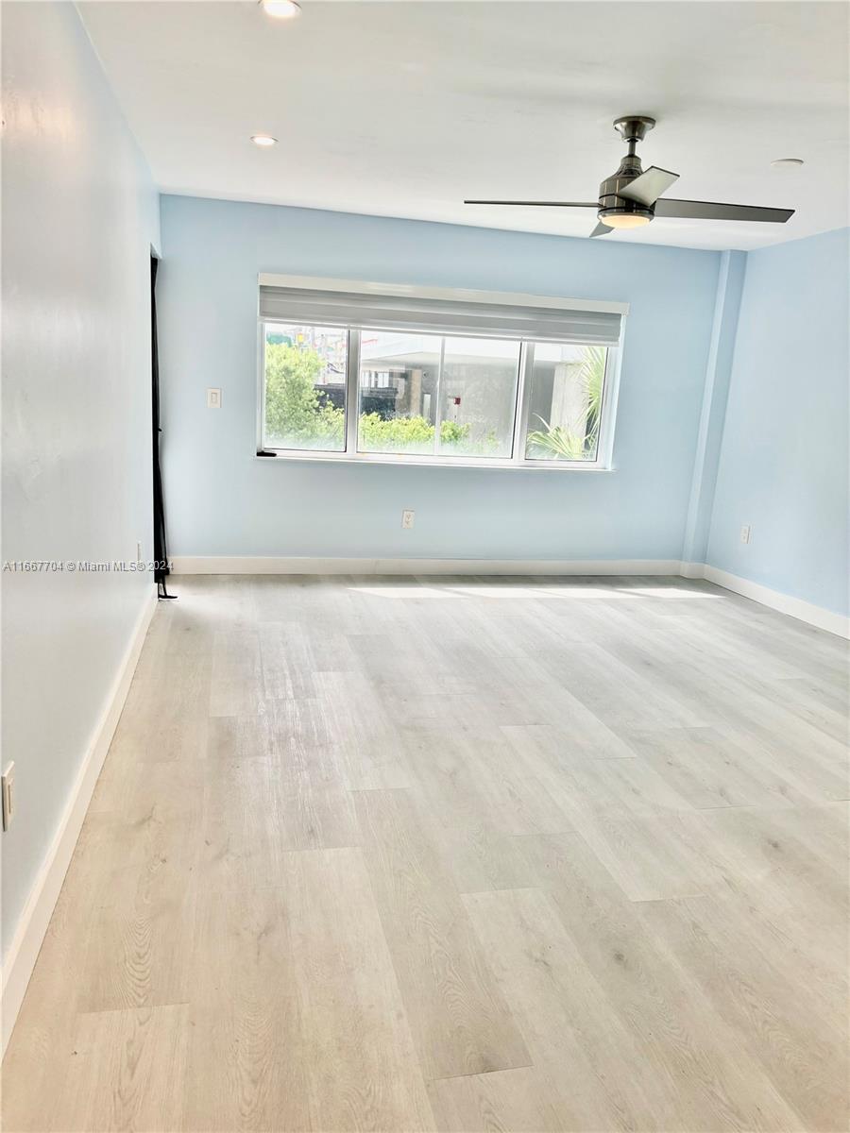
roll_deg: -4.2
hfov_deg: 53.1
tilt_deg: -12.0
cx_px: 425
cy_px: 566
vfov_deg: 67.3
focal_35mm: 26
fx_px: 851
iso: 40
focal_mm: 5.96
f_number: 1.6
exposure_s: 1/255
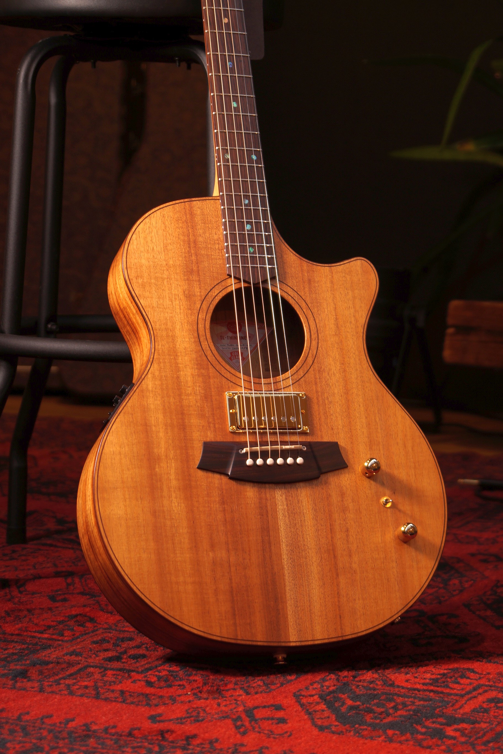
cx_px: 252
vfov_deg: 22.6
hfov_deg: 15.2
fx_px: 1886
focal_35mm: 90
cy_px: 377
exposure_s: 1/10
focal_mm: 60
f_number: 4.5
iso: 100
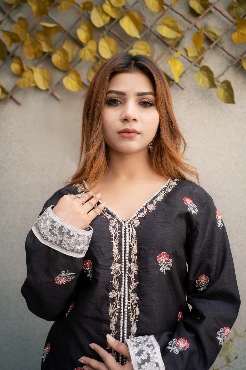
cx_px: 123
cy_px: 185
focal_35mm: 35
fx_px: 359
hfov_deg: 37.9
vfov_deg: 54.4
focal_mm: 35
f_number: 3.5
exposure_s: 1/250
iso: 160
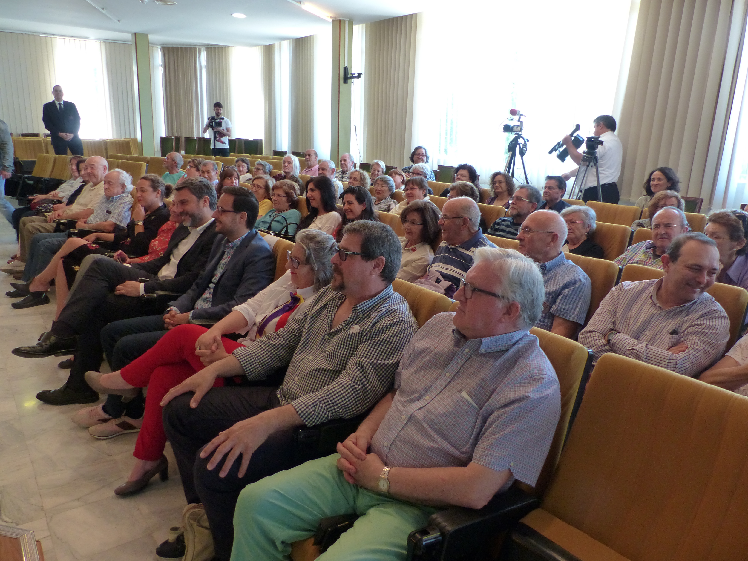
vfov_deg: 54.9
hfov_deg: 69.4
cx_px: 374
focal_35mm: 25
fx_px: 540
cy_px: 280
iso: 400
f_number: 2.8
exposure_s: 1/60
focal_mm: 4.5
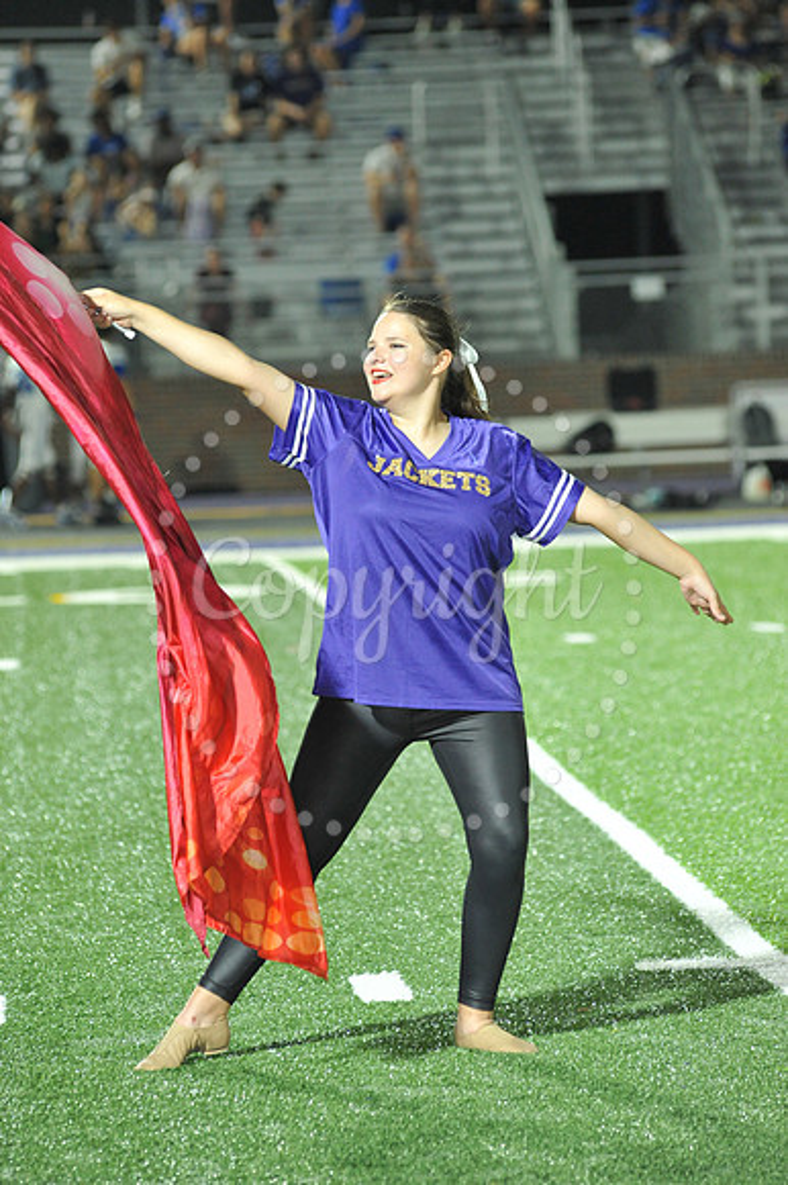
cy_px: 592
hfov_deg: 6.9
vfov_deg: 10.3
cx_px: 394
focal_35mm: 200
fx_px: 6574
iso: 4000
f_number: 5.6
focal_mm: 200
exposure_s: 1/250
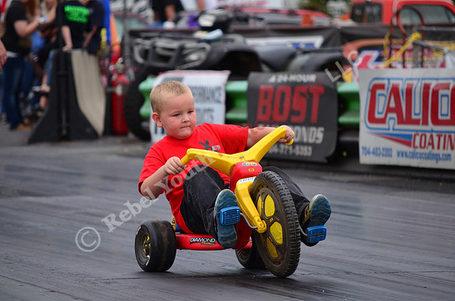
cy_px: 150
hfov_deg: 6.9
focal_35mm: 300
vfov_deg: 4.6
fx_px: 3783
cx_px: 228
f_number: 5.6
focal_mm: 200
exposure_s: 1/2000
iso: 1000
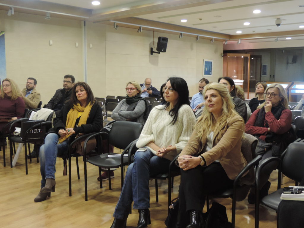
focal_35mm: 40
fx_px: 351
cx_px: 152
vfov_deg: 36.0
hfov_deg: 46.8
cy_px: 114
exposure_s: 1/15
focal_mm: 7.1
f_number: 3.3
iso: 400
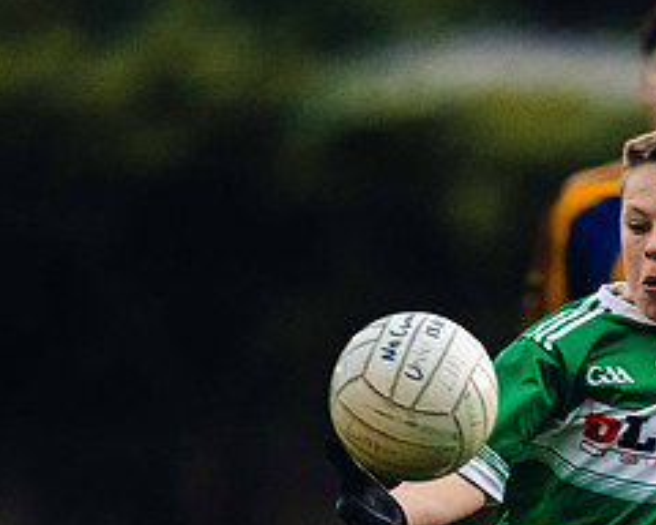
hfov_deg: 1.8
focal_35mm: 1057
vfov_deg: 1.5
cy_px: 602
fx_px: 20522
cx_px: 610
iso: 3200
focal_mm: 400
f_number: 2.8
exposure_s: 1/500
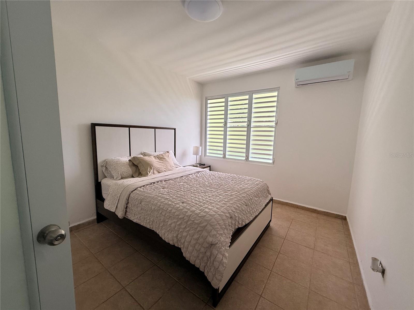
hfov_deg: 102.1
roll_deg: -1.5
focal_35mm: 14
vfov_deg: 85.7
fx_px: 167
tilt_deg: -5.7
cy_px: 155
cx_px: 207
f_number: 2.2
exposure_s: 1/99
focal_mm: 2.22
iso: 160
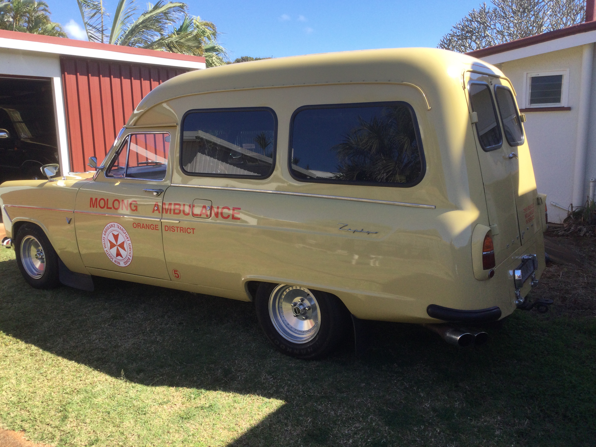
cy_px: 224
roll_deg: +1.1
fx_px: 534
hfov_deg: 58.4
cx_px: 298
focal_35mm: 31
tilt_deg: -9.6
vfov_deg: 45.4
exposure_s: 1/506
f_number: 2.4
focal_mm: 3.3
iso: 25
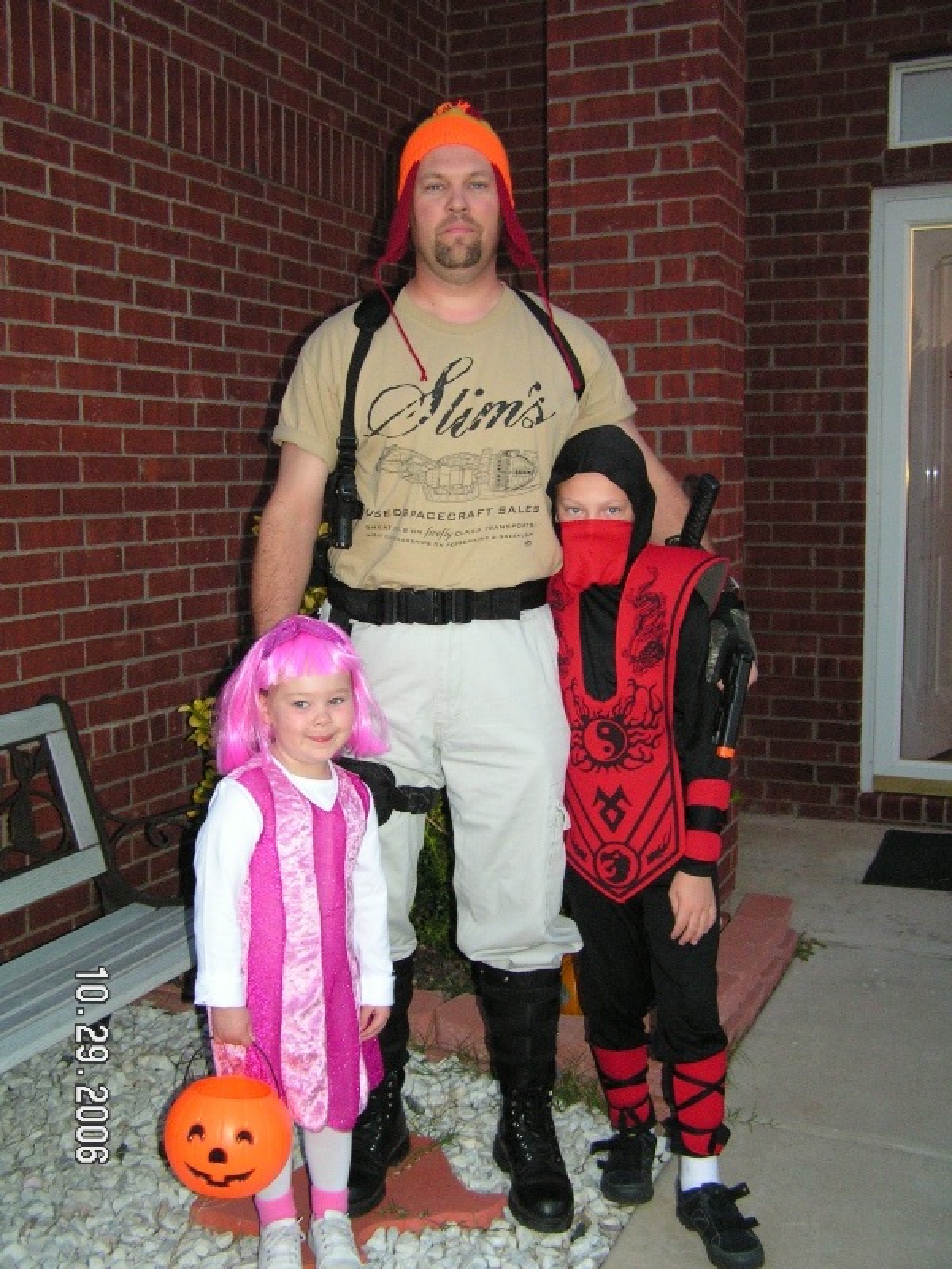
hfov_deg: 37.7
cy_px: 634
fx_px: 1393
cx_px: 476
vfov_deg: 49.0
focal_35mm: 38
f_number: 2.8
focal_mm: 6.3
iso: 200
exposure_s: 1/40
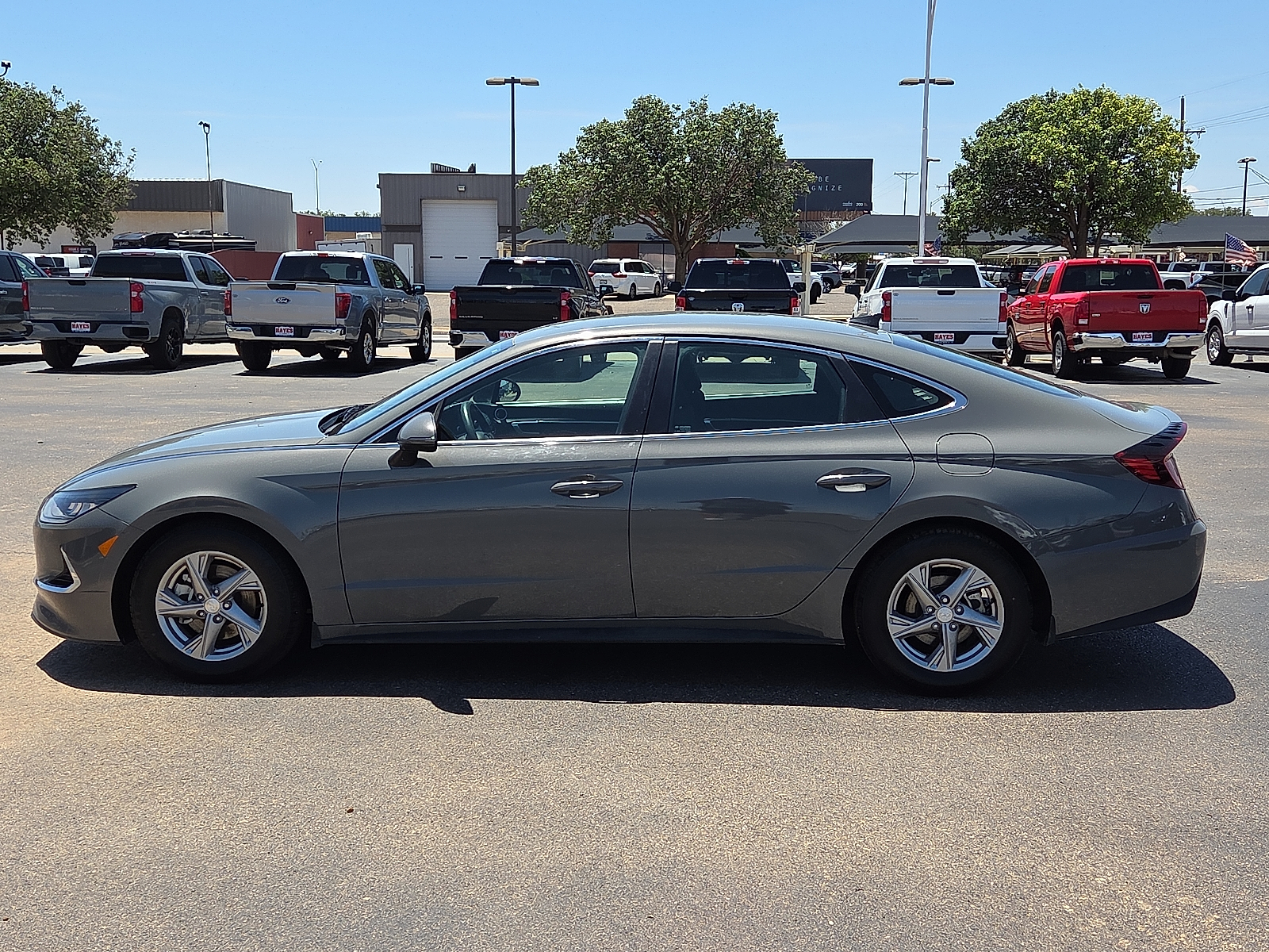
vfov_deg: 36.8
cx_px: 634
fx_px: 1430
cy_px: 476
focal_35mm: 39
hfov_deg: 47.9
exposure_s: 1/5000
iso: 76
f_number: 1.8
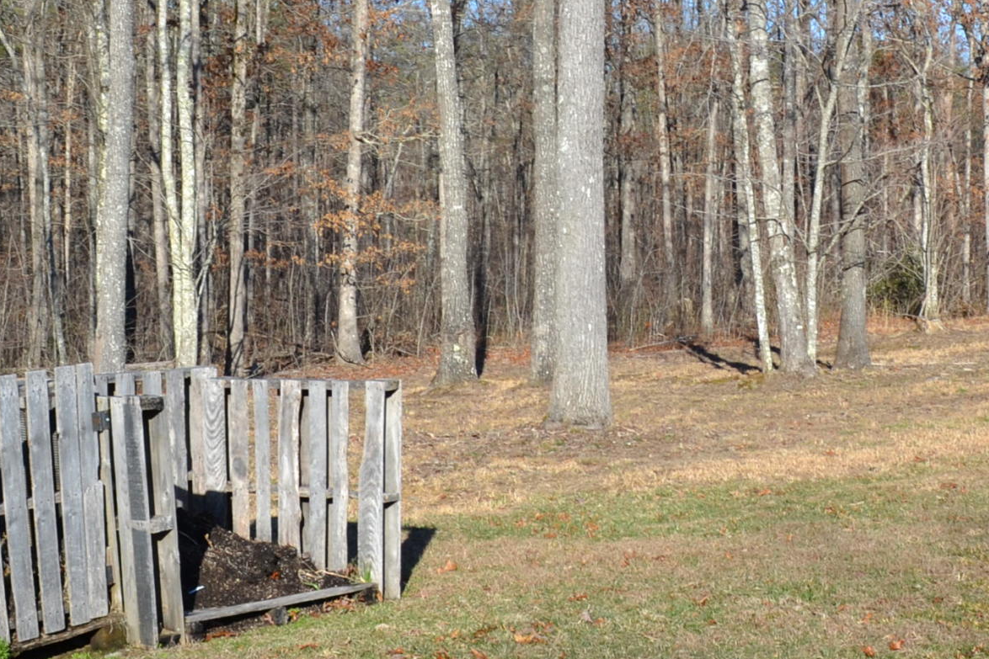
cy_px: 180
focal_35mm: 69
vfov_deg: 19.6
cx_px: 676
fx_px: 1896
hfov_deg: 29.0
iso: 100
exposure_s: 1/200
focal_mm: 18
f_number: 7.1
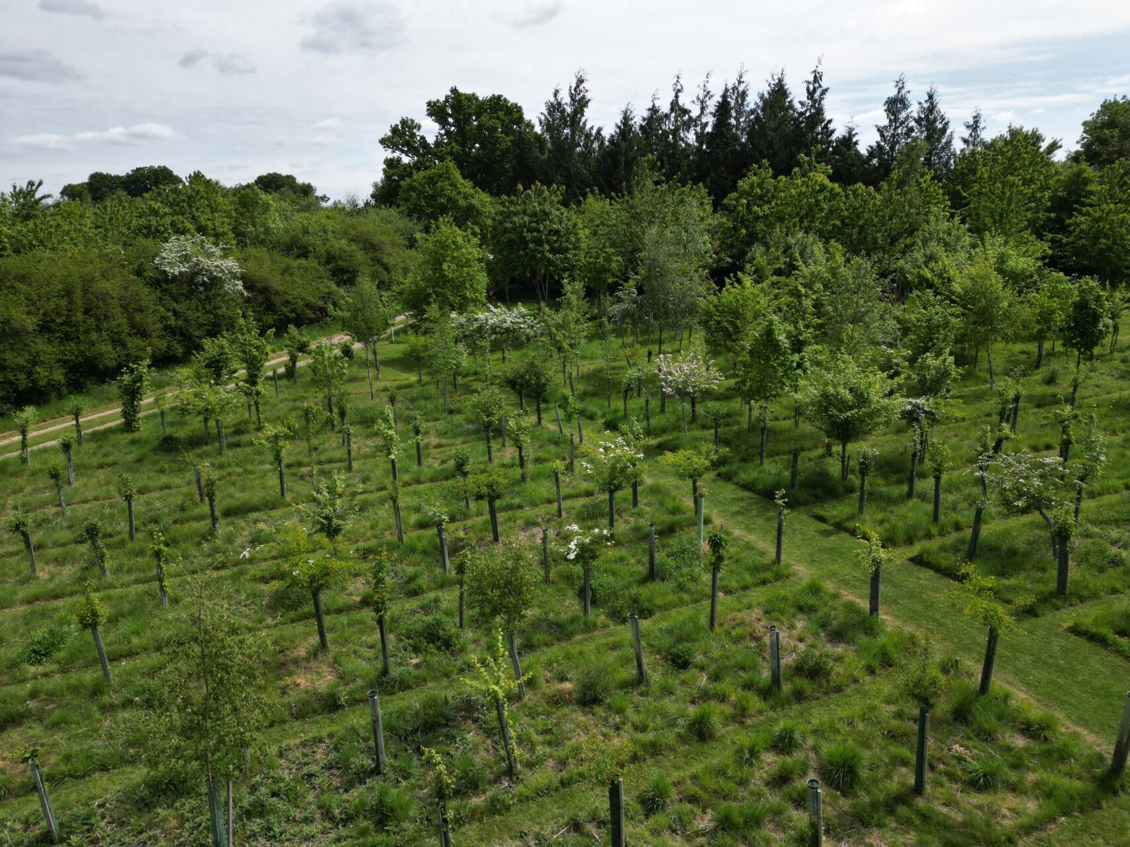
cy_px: 424
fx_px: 783
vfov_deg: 56.8
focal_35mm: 24
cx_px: 565
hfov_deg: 71.6
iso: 100
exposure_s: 1/2500
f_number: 1.7
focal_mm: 6.72
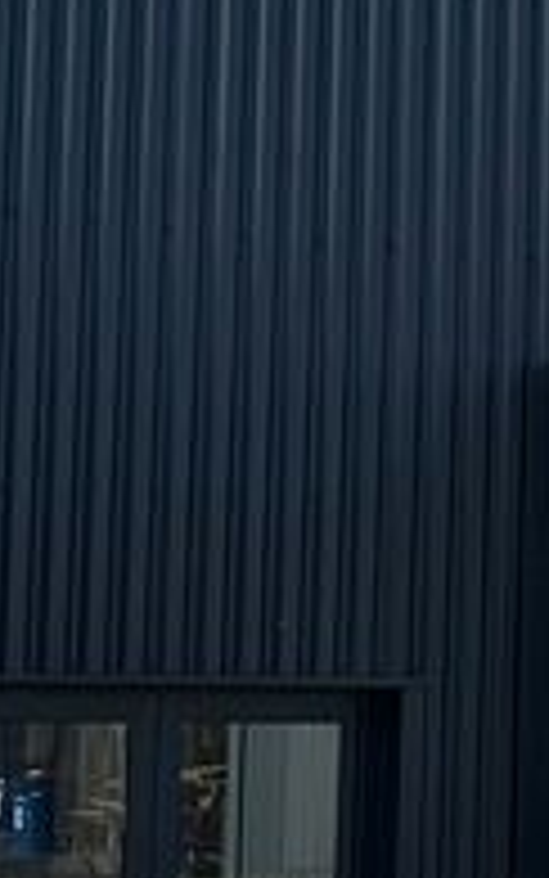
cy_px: 335
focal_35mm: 157
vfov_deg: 13.3
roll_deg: -0.2
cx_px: 1076
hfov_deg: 8.0
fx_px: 3756
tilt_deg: +6.1
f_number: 1.5
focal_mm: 5.7
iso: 50
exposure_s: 1/2165
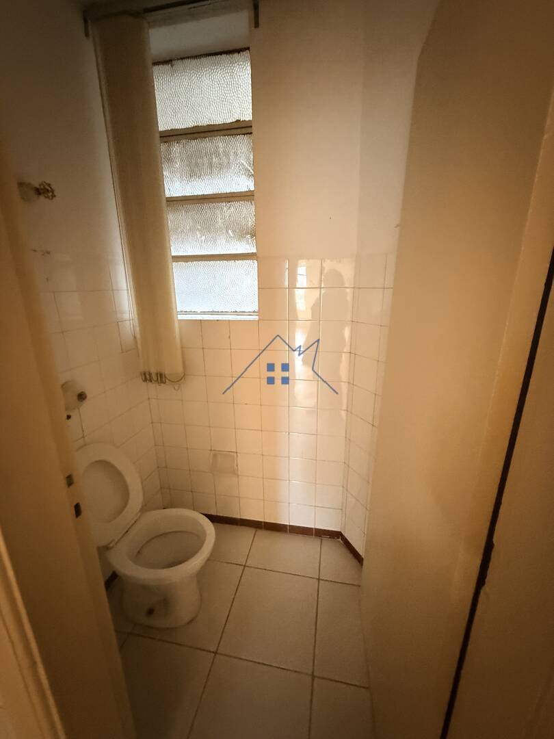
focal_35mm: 14
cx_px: 277
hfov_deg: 85.7
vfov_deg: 102.1
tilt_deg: -14.1
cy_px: 370
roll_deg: +0.2
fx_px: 299
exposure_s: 1/40
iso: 1000
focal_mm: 2.22
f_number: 2.2
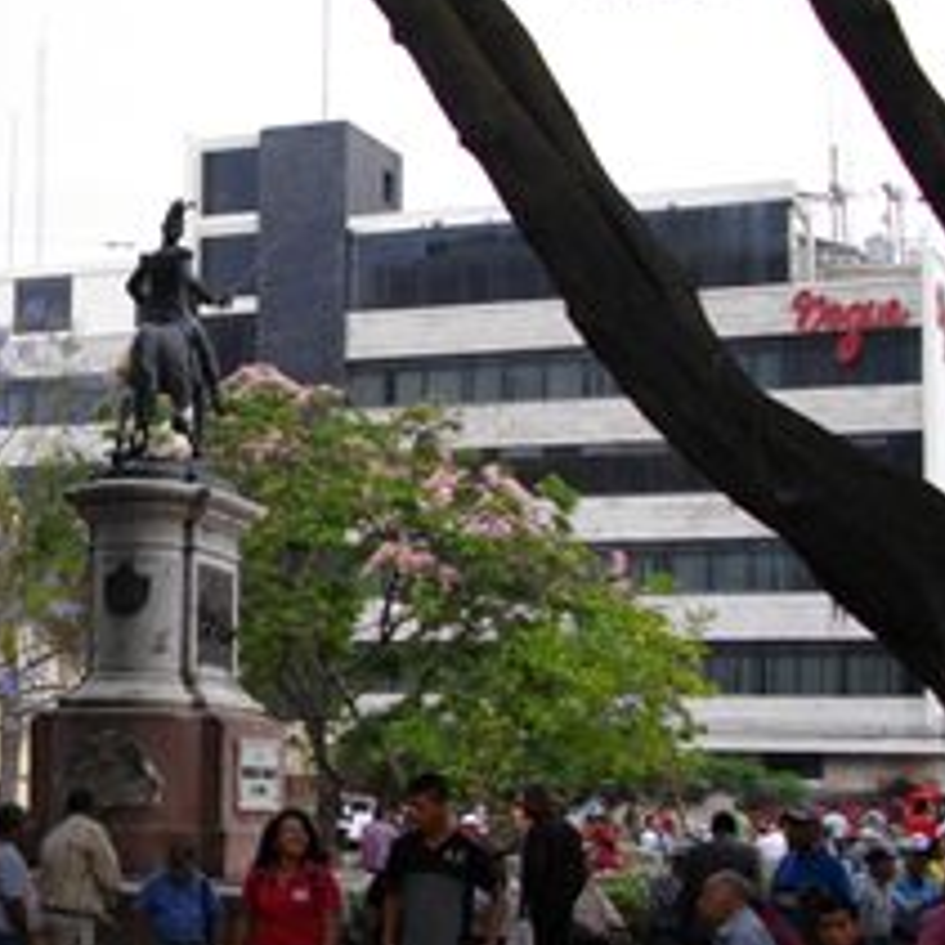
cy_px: 479
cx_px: -116
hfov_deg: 19.9
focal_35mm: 83
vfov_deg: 20.9
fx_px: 2564
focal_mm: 5.7
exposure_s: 1/200
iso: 100
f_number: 2.9
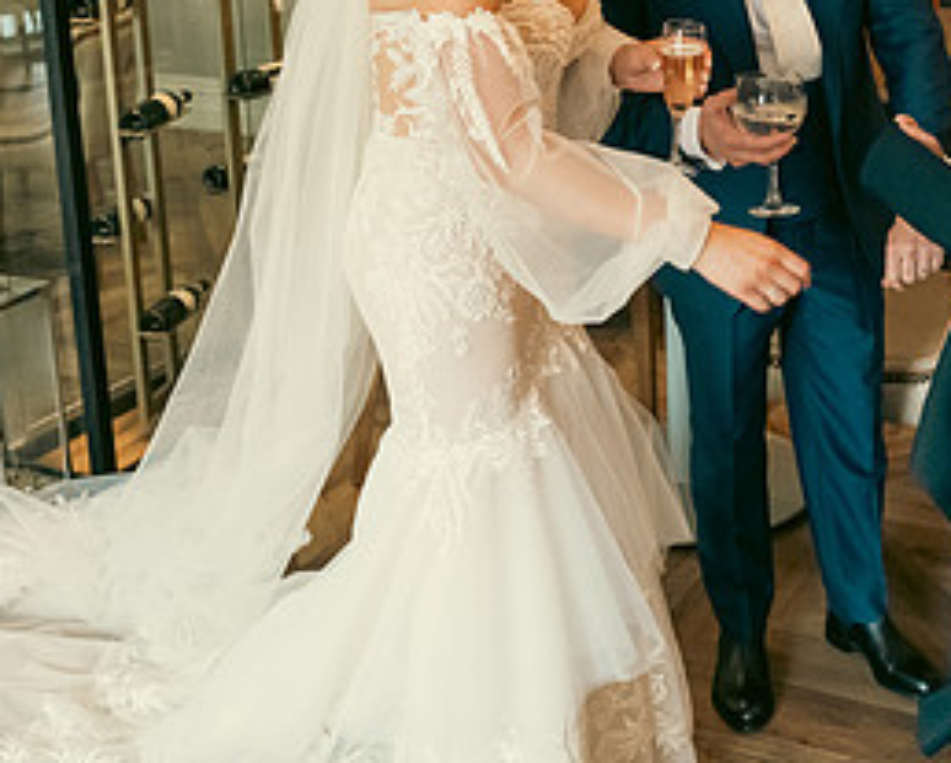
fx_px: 1662
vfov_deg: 25.5
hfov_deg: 31.2
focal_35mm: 59
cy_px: 179
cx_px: 741
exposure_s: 1/160
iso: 1600
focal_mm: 28
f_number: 3.5
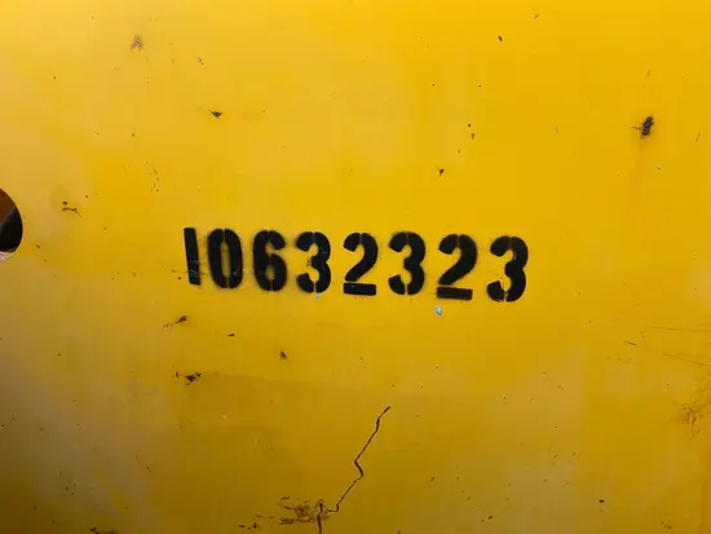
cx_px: 356
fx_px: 534
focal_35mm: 26
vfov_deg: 53.1
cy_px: 267
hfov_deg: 67.3
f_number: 1.8
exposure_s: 1/122
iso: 32
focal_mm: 4.25
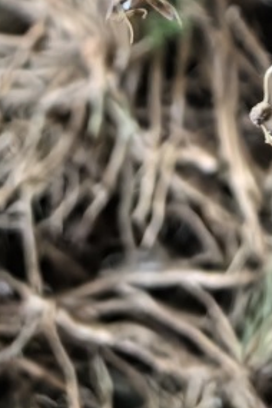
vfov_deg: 16.1
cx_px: 336
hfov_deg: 12.7
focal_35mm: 105
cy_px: -350
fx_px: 1190
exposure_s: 1/100
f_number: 2
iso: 320
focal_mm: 5.72
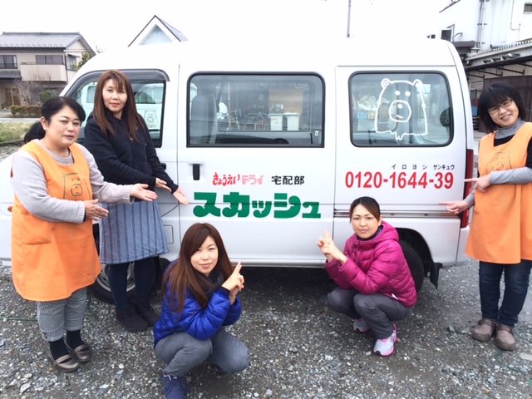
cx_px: 266
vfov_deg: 48.2
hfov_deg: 61.7
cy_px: 200
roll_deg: +0.0
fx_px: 446
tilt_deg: -12.8
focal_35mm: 29
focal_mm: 4.15
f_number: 2.2
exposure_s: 1/329
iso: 32
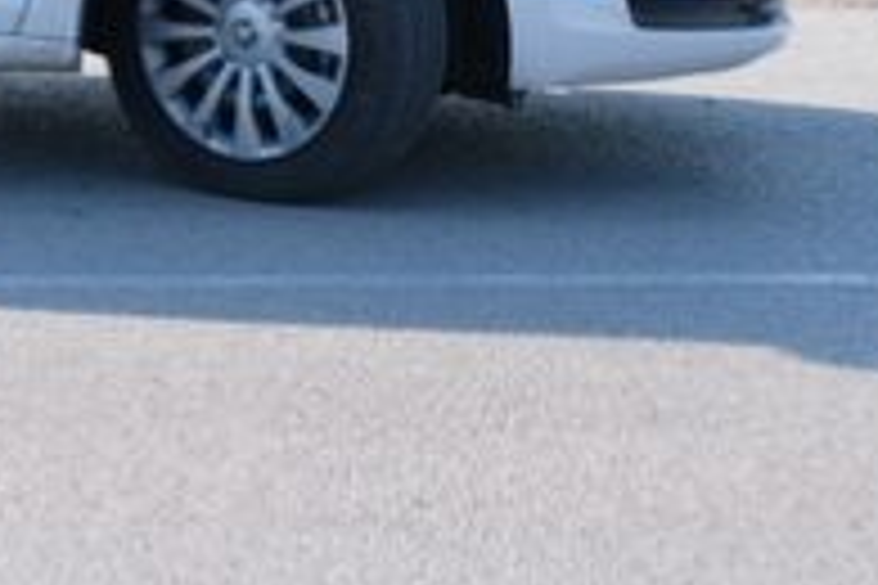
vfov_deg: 7.8
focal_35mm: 175
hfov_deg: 11.4
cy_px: -158
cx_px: -297
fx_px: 4268
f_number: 5.6
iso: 400
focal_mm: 32.5
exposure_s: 1/420
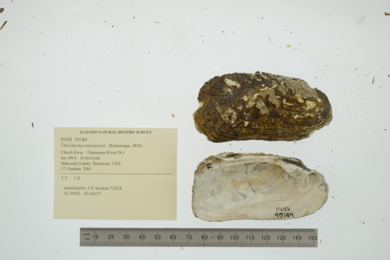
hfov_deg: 33.4
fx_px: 650
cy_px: 130
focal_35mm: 60
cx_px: 195
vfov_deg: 22.6
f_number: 32
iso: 100
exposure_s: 1/10
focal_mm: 60
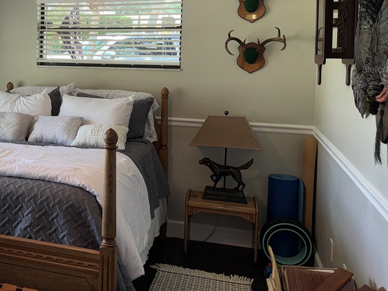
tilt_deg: -1.9
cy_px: 69
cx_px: 56
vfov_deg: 32.9
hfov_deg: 41.2
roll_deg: -1.0
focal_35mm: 43
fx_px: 482
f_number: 1.78
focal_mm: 6.76
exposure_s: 1/211
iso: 50
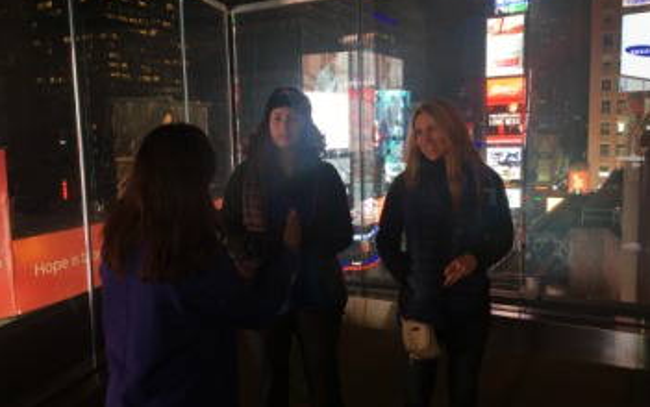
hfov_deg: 59.6
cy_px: 198
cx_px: 331
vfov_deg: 39.5
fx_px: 567
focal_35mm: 32
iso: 32
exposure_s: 1/30
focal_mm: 4.15
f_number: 2.2
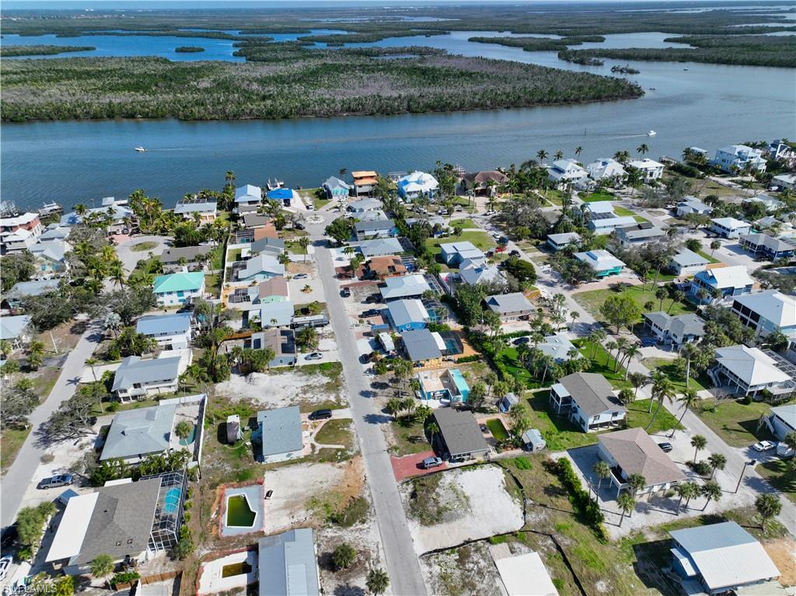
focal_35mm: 24
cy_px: 298
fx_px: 552
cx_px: 398
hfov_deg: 71.6
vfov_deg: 56.8
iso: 100
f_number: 3.5
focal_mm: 12.29
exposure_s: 1/2000
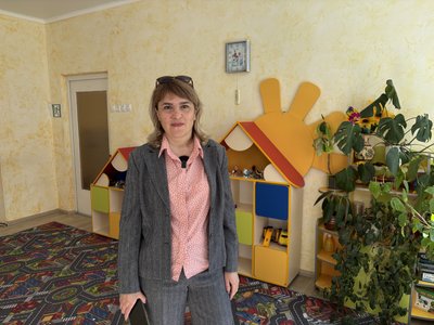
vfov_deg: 53.1
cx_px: 217
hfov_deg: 67.3
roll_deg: -0.4
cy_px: 162
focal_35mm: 26
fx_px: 326
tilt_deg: -8.6
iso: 40
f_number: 1.6
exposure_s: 1/209
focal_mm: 5.96
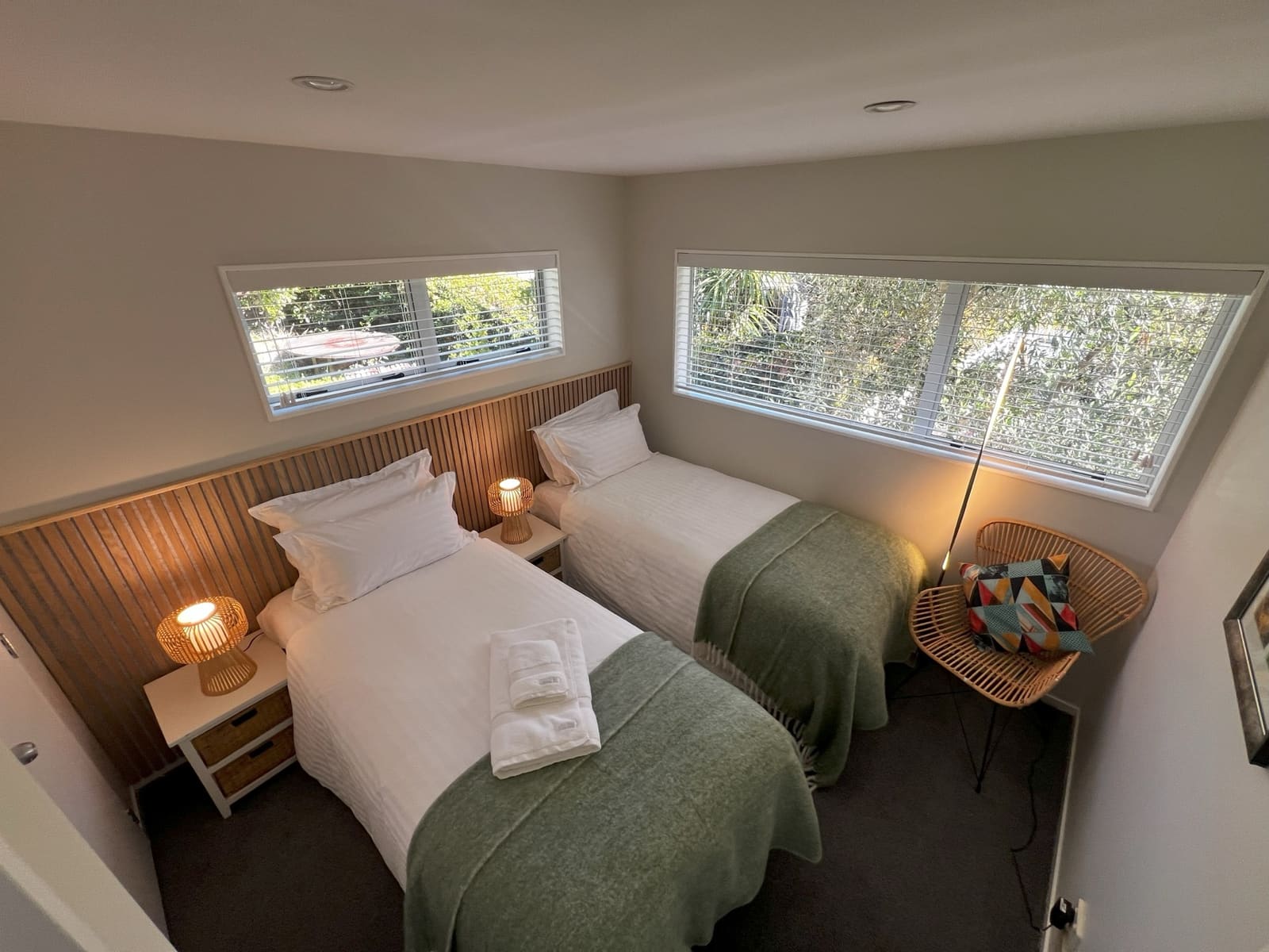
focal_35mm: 13
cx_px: 634
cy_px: 476
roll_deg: +1.4
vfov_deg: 89.9
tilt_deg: -27.2
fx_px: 477
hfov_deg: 106.2
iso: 50
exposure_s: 1/99
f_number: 1.8
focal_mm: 1.57
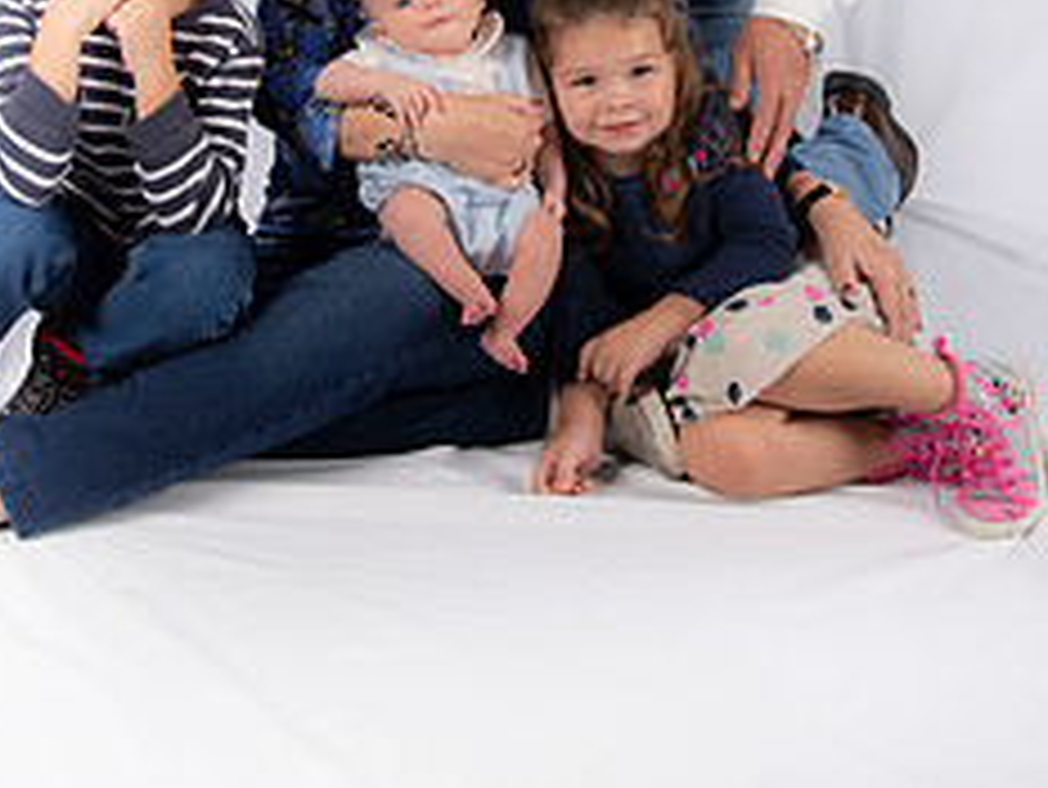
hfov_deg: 30.7
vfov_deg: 22.0
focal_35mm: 63
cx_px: 497
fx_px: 1908
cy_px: -86
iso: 100
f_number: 5.6
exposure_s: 1/200
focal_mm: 34
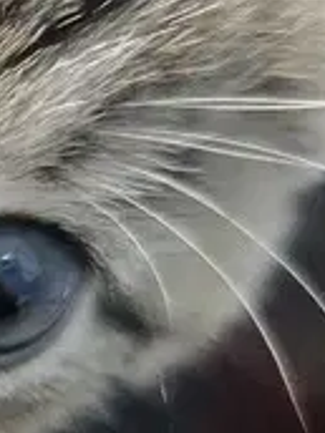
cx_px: -411
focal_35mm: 134
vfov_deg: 14.7
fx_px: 1677
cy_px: 322
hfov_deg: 9.9
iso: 640
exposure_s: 1/120
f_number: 1.7
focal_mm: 6.3
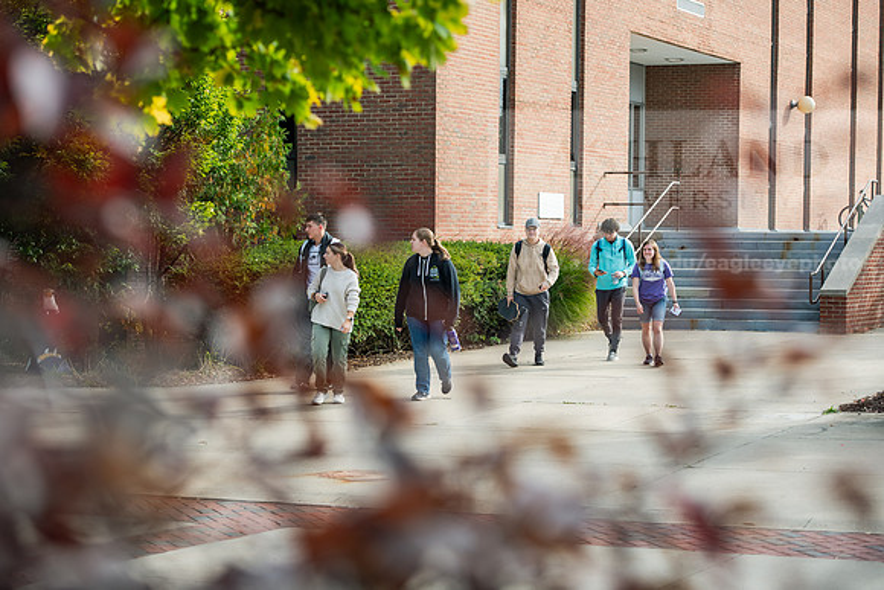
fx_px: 2014
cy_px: 295
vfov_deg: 16.7
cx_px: 442
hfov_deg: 24.8
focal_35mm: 82
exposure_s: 1/320
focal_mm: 82
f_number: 3.5
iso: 100
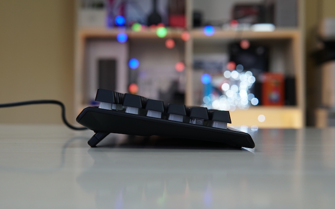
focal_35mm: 46
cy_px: 109
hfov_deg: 43.5
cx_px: 168
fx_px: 420
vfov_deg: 28.0
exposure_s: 1/60
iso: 320
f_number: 4
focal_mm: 30
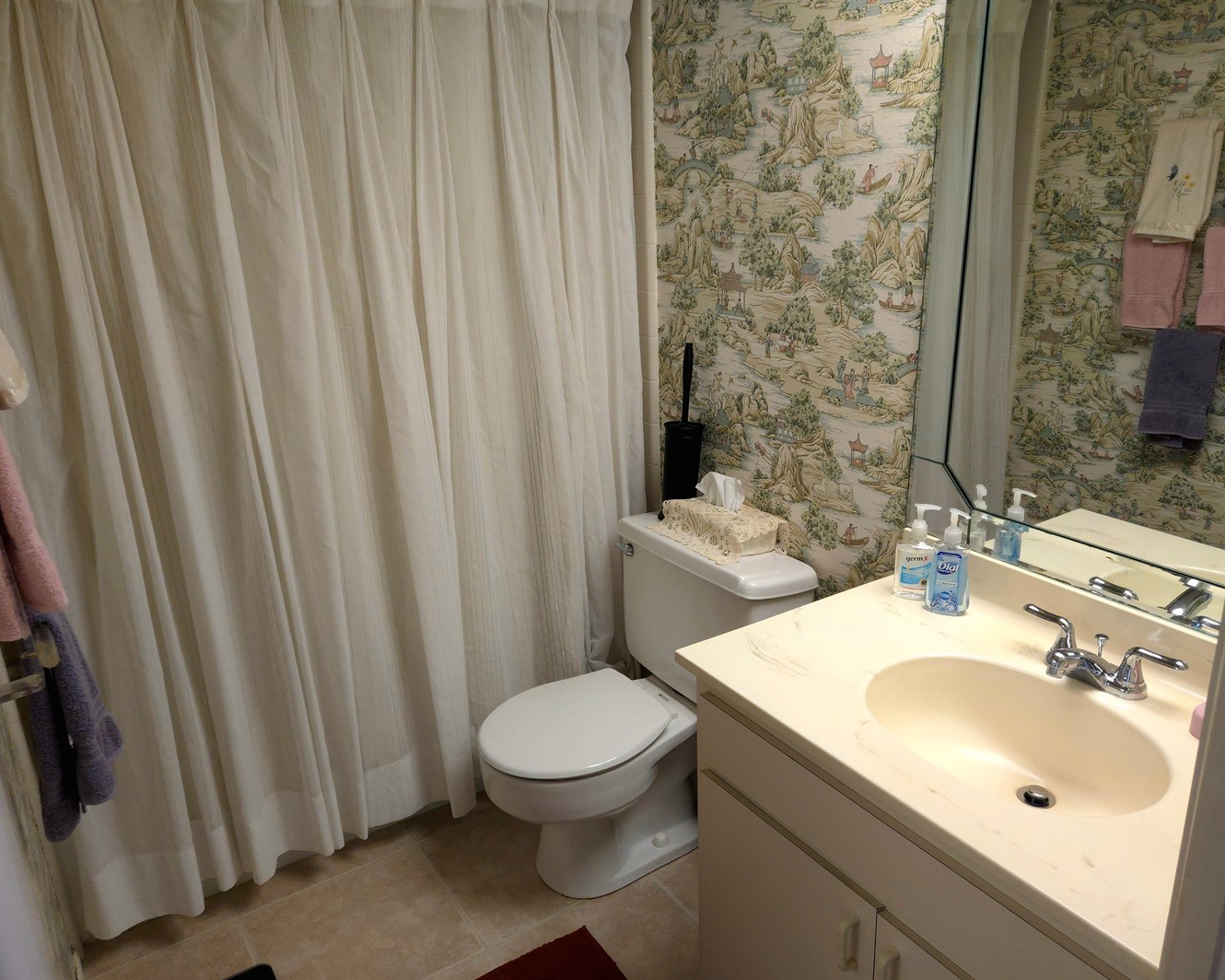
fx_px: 979
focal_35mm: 27
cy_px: 513
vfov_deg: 53.2
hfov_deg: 64.1
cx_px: 598
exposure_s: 1/60.2
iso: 160
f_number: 1.8
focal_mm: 5.4
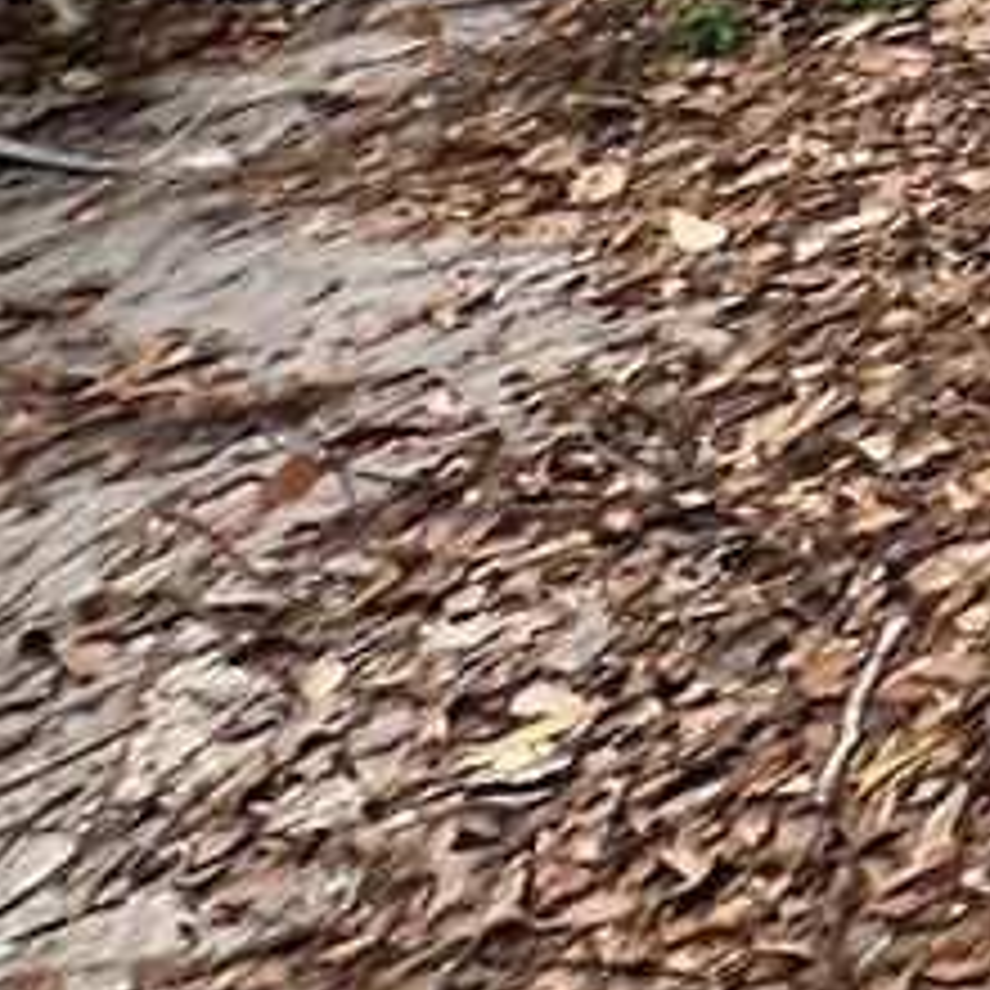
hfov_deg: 9.9
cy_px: -896
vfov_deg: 15.8
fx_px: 2912
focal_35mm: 90
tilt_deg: -9.3
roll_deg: +0.5
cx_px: 3380
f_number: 2.2
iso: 40
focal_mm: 2.22
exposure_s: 1/352
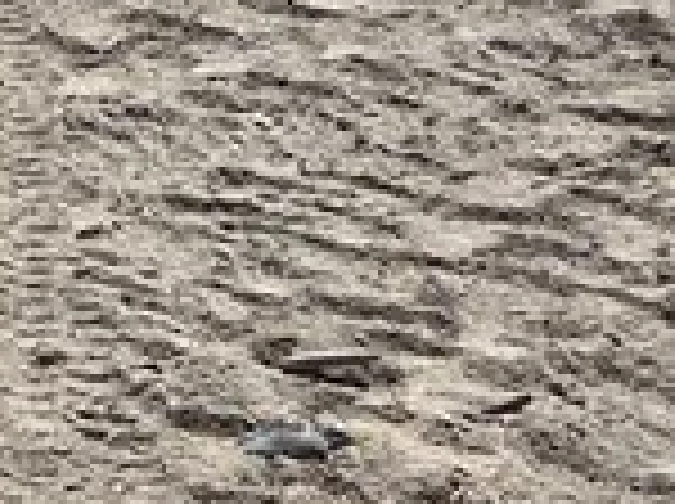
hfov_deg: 9.7
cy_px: -747
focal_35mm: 178
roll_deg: +3.1
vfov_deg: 7.7
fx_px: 3465
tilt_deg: -3.1
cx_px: -999
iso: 50
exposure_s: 1/9434
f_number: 1.5
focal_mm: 5.7
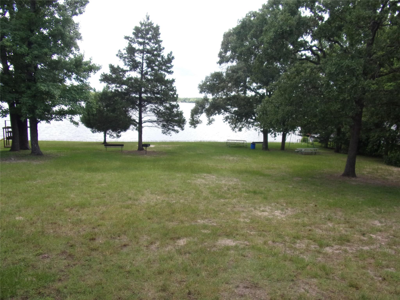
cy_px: 150
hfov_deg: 71.6
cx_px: 200
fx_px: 277
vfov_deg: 56.8
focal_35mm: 24
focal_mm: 4.3
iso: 80
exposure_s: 1/340
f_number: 3.3
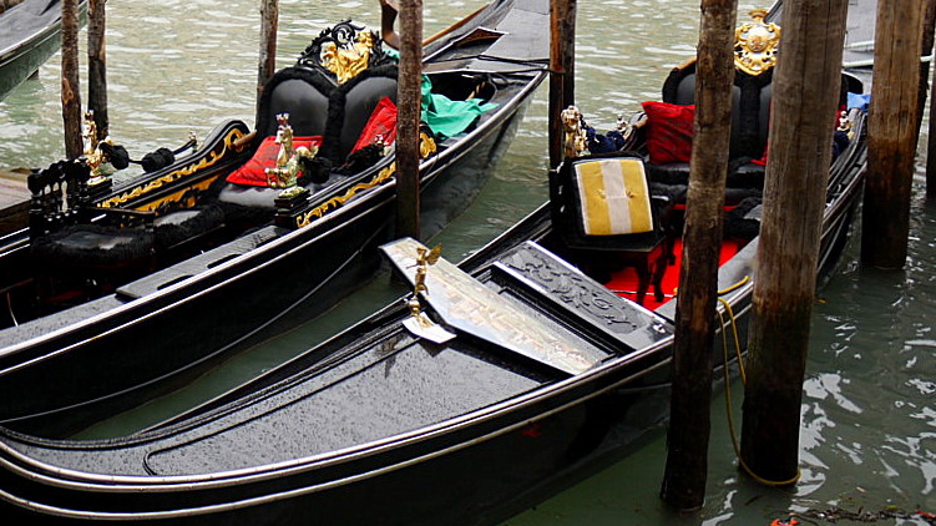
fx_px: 1290
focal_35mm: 52
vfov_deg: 22.7
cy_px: 97
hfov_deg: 38.6
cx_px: 213
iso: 100
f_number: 3.5
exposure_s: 1/60
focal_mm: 14
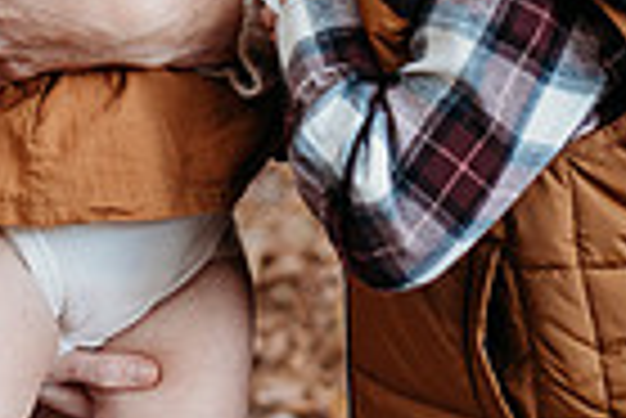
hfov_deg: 9.8
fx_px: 3621
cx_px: 99
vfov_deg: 6.4
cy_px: -420
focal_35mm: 208
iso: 1250
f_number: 2.8
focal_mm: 50
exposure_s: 1/250
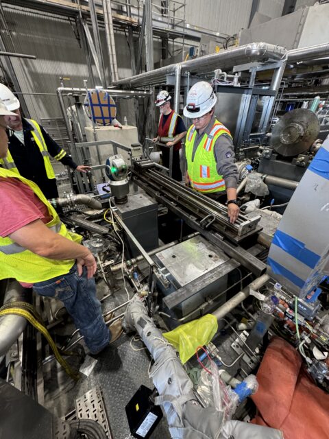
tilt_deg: -32.9
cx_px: 164
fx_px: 177
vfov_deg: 102.1
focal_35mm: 14
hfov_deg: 85.7
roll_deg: -0.4
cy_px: 220
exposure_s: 1/66
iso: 320
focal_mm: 2.22
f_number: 2.2
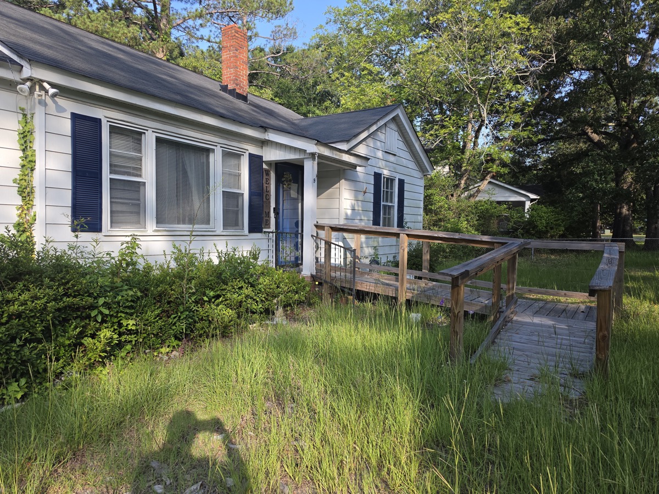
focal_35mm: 23
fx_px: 438
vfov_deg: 58.9
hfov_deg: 73.9
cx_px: 330
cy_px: 247
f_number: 1.4
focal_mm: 6.5
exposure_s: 1/332
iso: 10
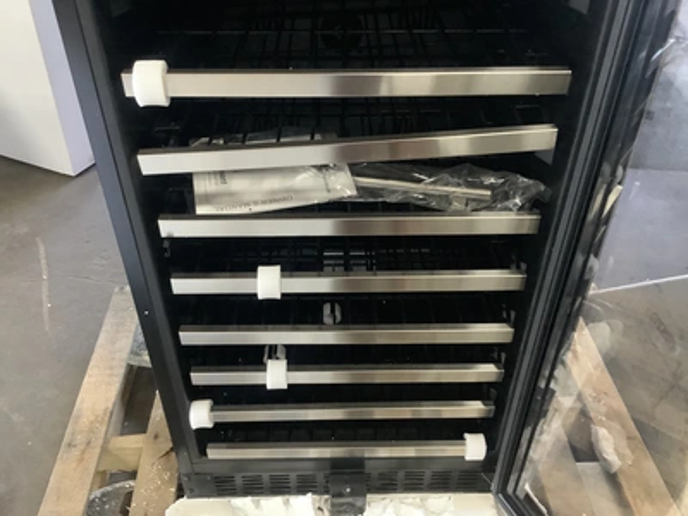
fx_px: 616
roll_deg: -1.0
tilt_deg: -38.9
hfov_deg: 58.4
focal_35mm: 31
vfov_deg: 45.4
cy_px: 258
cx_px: 344
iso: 400
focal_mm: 3.3
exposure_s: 1/30
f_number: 2.4
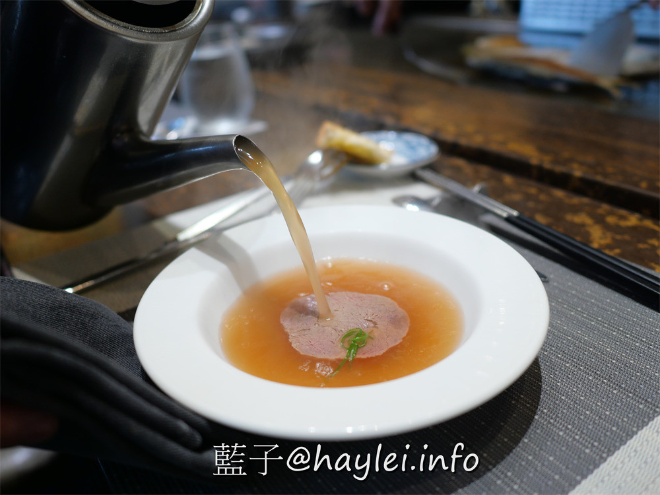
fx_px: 572
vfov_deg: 46.8
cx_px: 330
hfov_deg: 60.0
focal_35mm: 30
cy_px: 248
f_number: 1.7
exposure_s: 1/60
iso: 320
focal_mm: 15
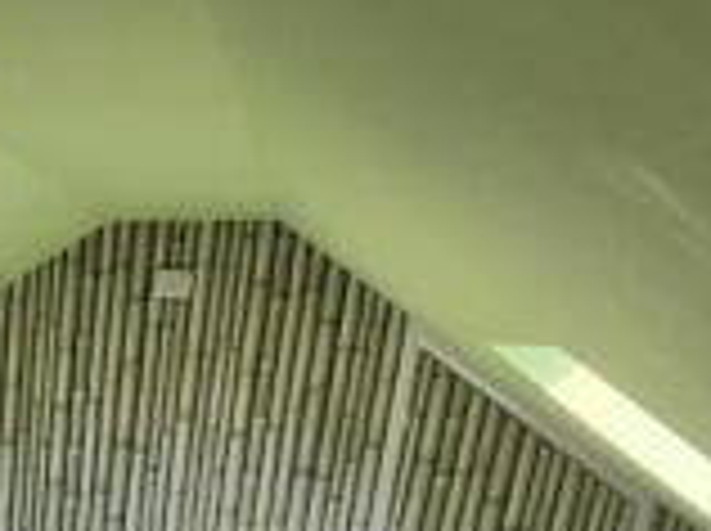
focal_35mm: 48
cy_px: 754
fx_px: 984
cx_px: -97
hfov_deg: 33.8
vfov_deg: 24.7
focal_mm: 2.2
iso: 100
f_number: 2.2
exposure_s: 1/719
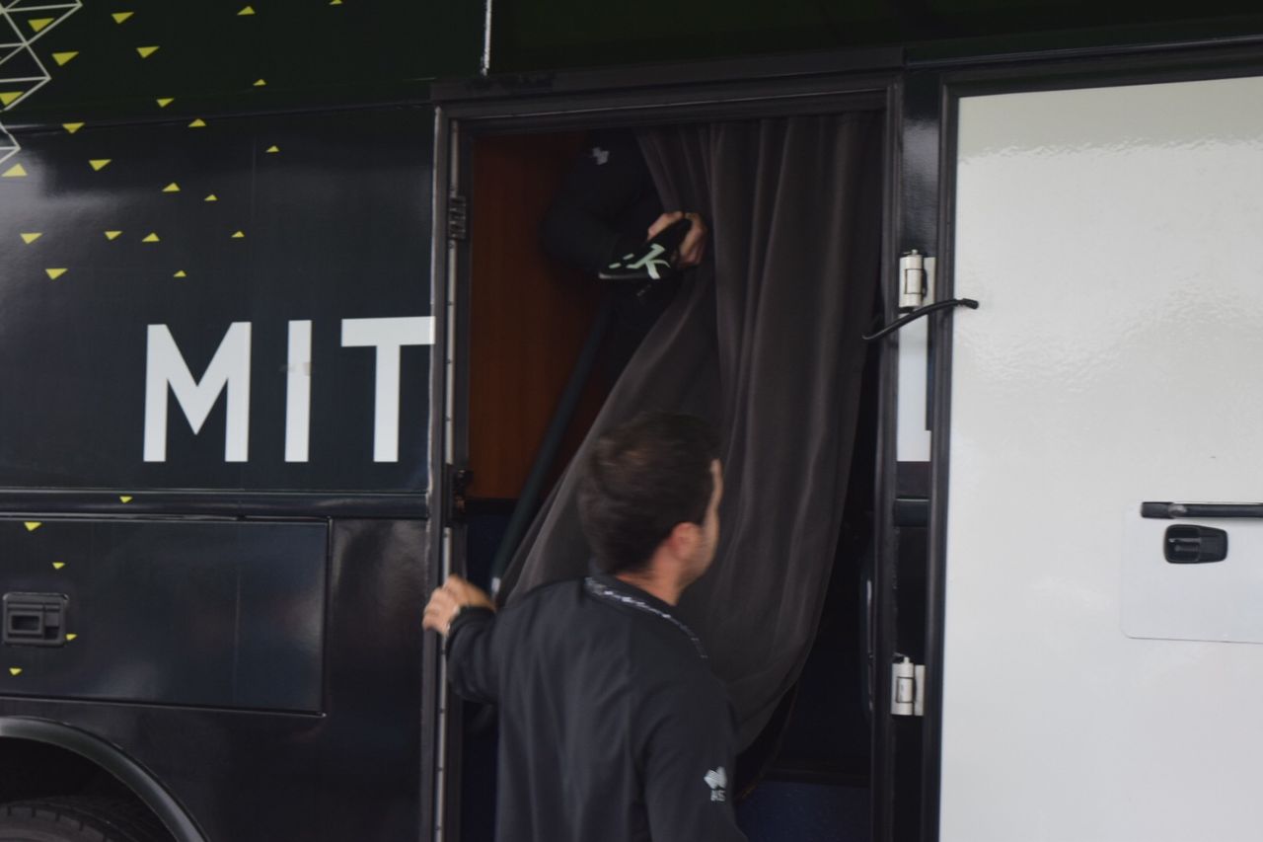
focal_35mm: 82
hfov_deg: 24.6
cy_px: 421
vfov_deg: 16.5
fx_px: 2894
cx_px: 632
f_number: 5.6
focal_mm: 55
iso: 450
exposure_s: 1/60
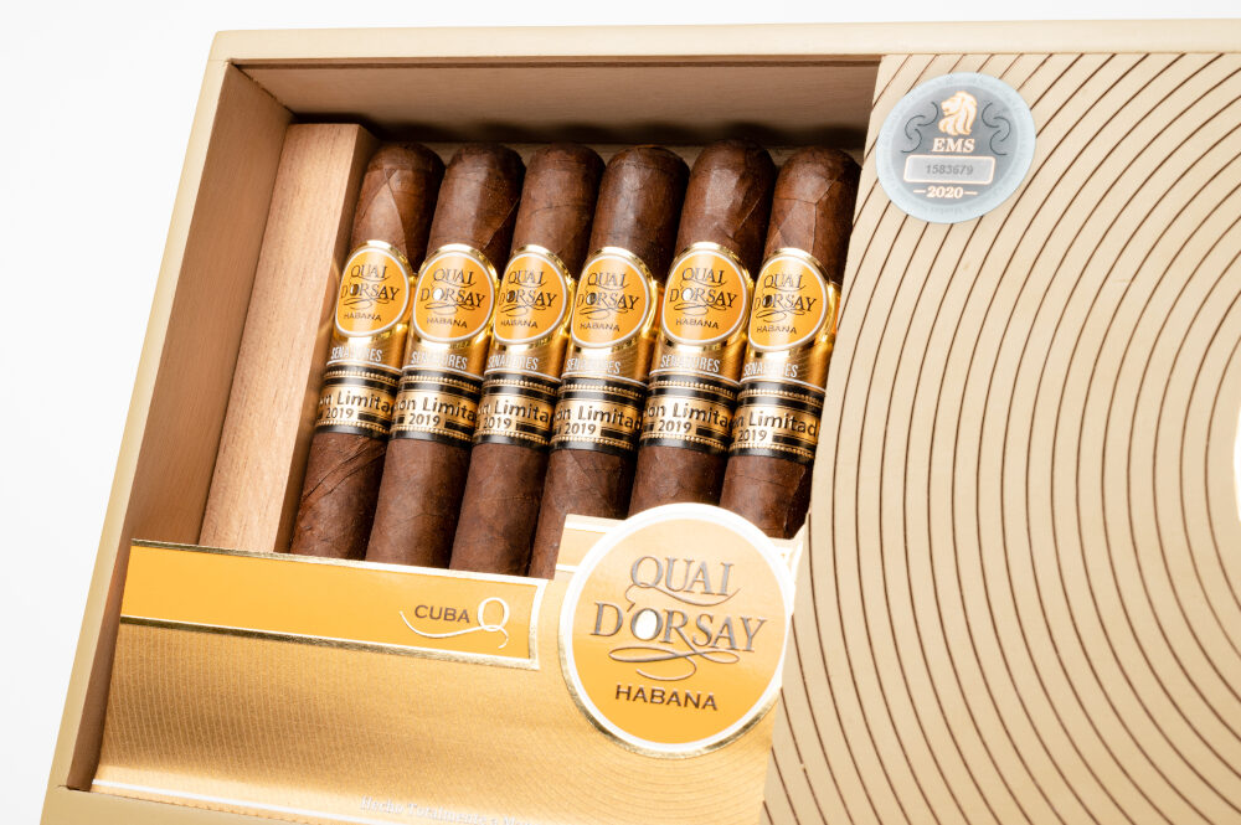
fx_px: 2411
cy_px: 412
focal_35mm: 70
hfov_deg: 28.9
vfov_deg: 19.4
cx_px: 620
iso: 400
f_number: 16
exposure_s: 1/5
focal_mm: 70
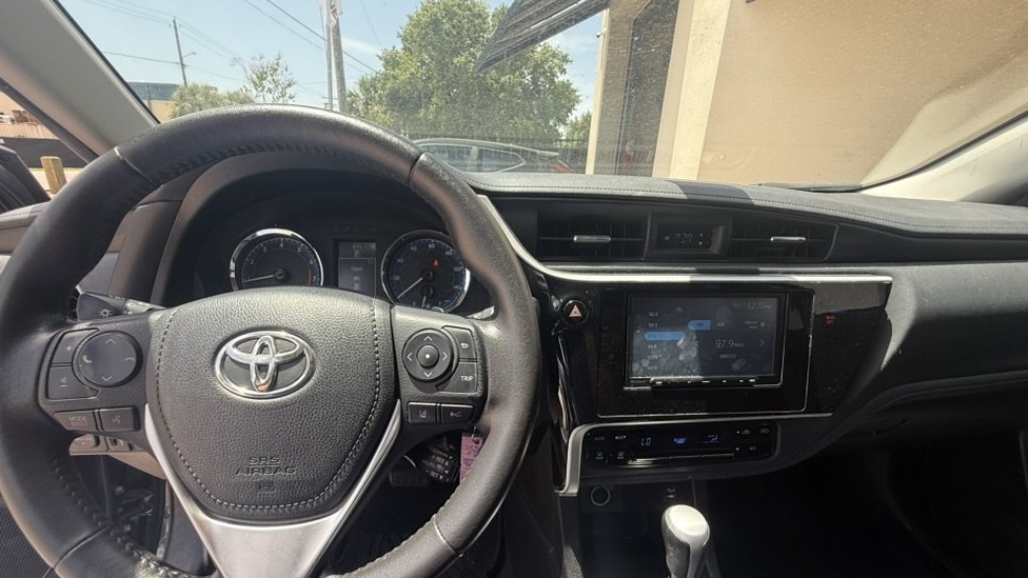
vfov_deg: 66.9
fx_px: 436
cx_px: 501
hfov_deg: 99.4
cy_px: 323
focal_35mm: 16
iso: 64
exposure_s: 1/224
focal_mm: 2.22
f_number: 2.2
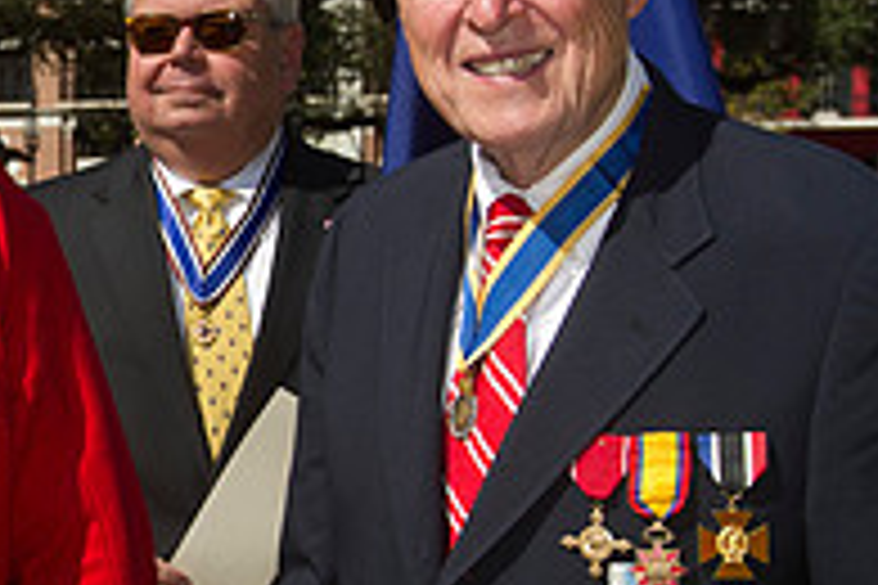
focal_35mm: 113
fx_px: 2756
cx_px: -122
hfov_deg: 17.4
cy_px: 238
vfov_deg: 12.1
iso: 160
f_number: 8
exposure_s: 1/320
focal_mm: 38
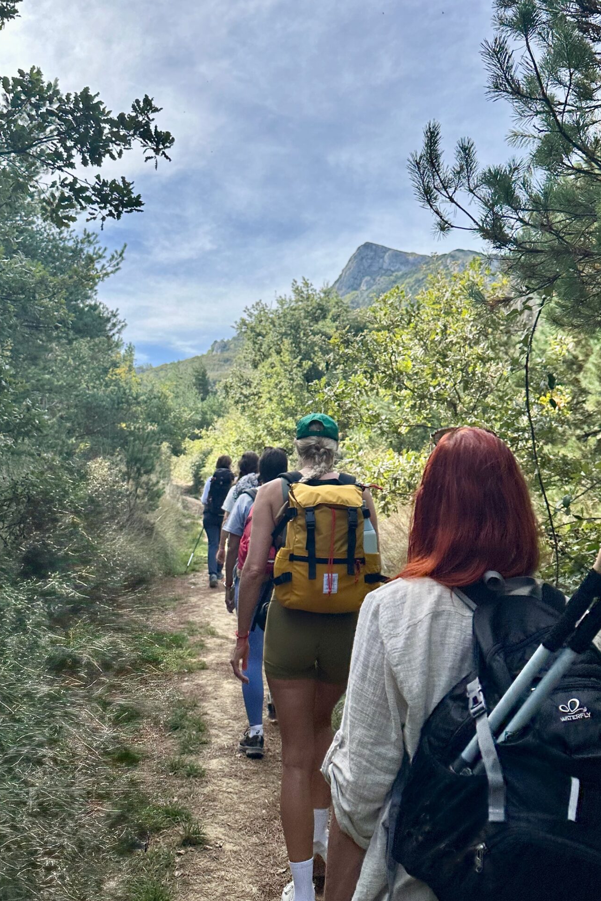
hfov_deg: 40.0
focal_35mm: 33
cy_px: 372
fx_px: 826
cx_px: 307
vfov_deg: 56.9
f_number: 1.78
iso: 80
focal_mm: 6.86
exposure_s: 1/2469
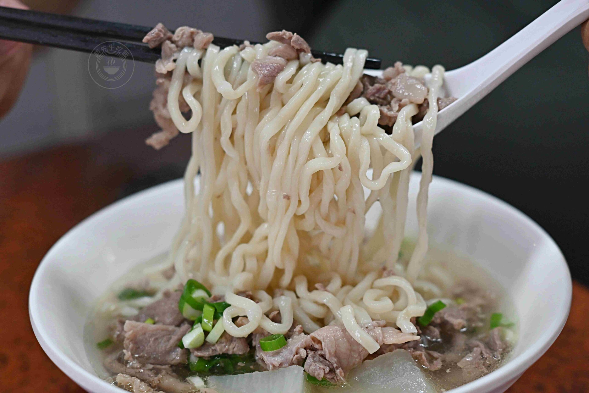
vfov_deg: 18.2
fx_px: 1227
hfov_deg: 27.0
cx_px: 294
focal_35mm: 75
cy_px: 196
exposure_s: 1/200
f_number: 2.8
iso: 900
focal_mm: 50
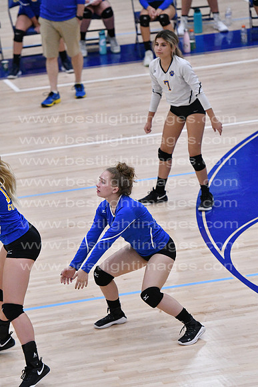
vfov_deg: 9.5
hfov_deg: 6.3
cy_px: 194
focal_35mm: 218
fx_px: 2337
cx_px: 129
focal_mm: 145
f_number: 3.2
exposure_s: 1/1250
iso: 6400
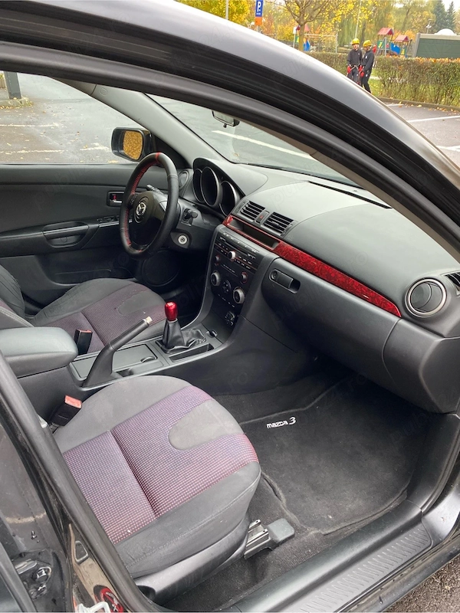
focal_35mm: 26
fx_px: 461
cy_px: 306
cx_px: 230
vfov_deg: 67.3
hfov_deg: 53.1
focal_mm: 4.25
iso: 125
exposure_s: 1/118
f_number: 1.8
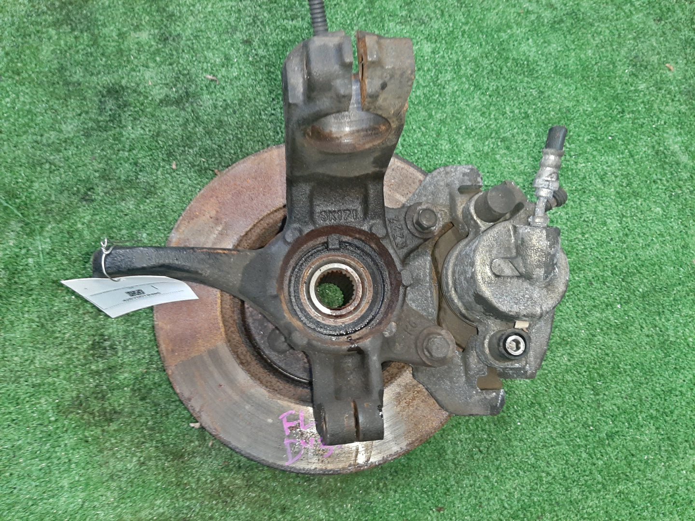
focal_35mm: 26
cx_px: 348
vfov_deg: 53.1
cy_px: 260
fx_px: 522
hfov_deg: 67.3
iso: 211
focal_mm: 3.93
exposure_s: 1/25
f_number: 1.7
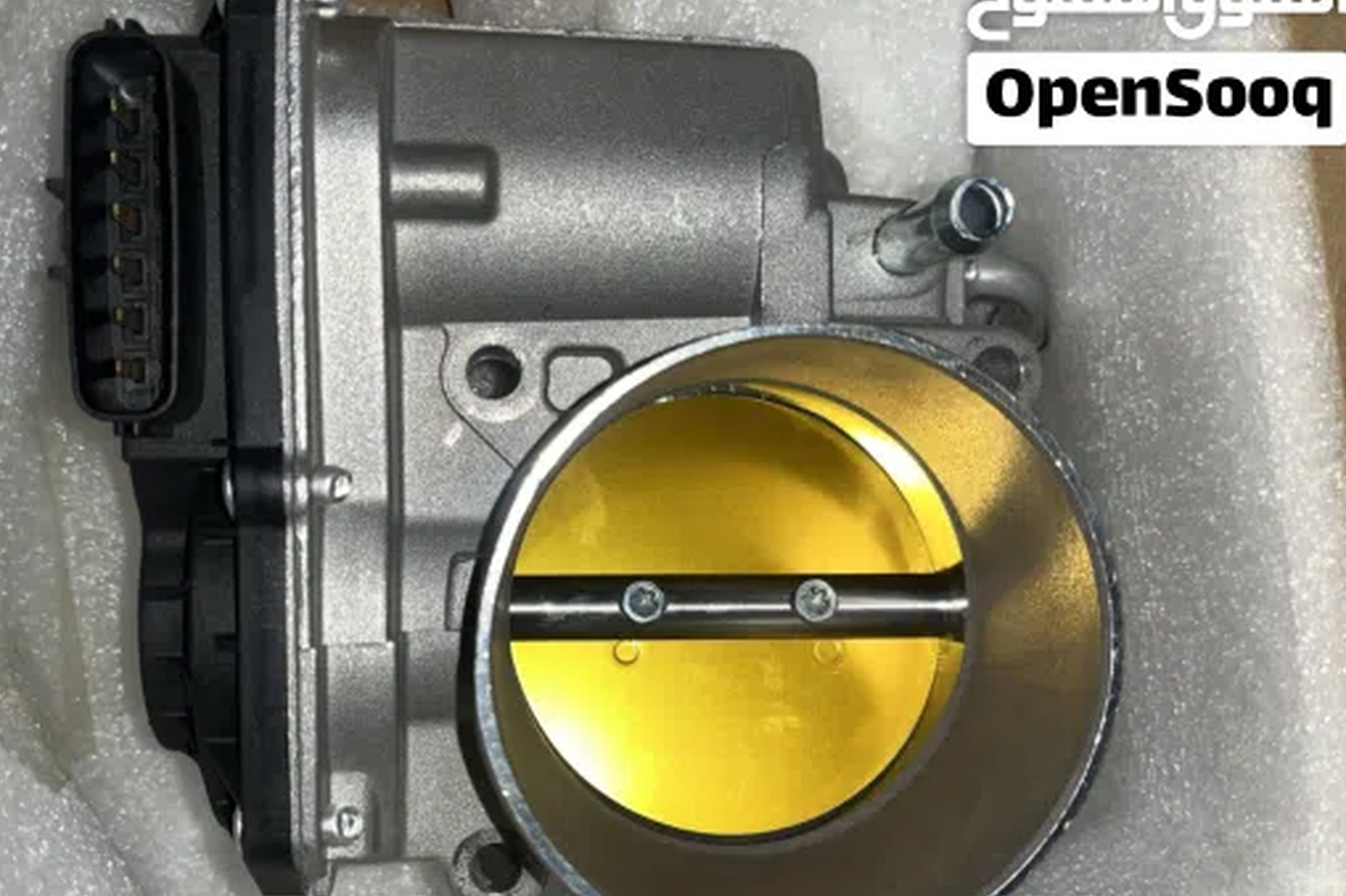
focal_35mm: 34
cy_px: 526
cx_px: 569
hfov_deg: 55.6
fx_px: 1271
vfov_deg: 38.7
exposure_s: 1/76
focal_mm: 5.1
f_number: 1.6
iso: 32
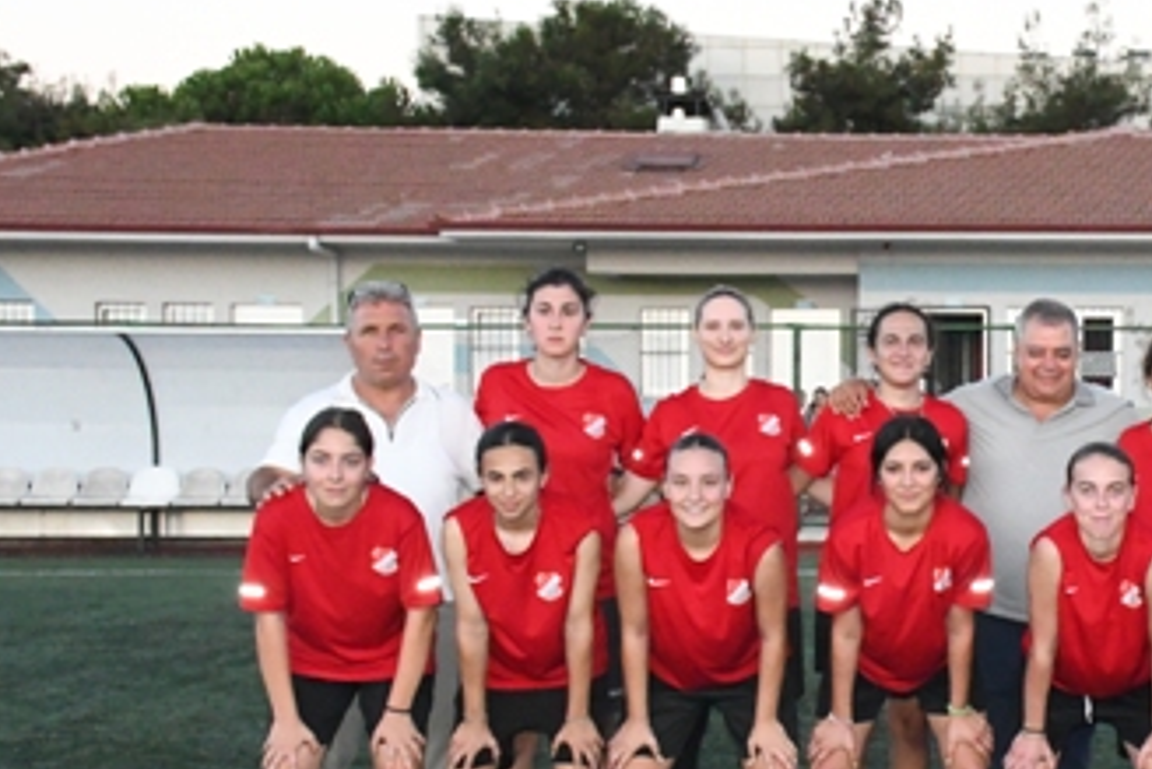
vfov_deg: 17.5
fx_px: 2497
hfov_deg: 25.0
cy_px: 469
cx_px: 1092
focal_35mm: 78
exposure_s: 1/250
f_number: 10
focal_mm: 27
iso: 12800
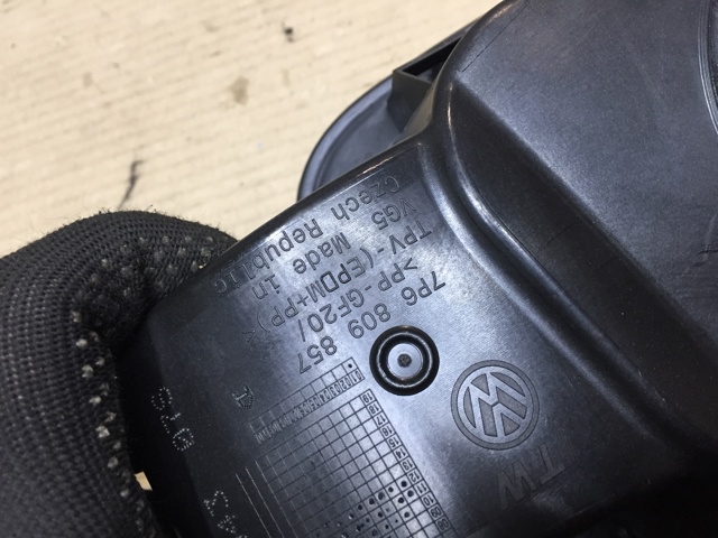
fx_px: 602
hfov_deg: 61.7
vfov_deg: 48.2
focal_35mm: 29
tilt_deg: -60.9
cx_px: 359
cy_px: 269
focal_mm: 4.15
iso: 80
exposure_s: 1/33
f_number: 2.2
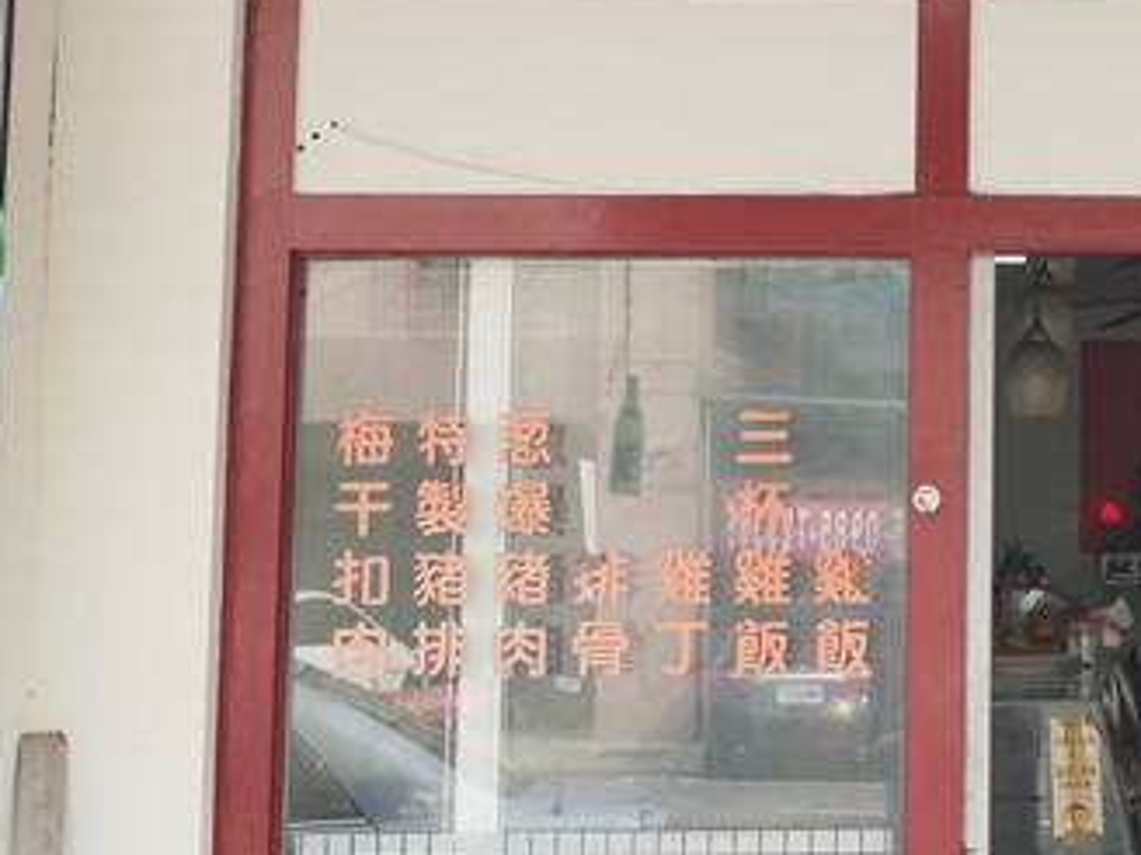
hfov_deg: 21.2
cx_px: 1311
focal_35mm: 87
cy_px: 273
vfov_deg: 16.9
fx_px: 2868
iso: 200
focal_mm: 15
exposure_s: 1/250
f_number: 2.8
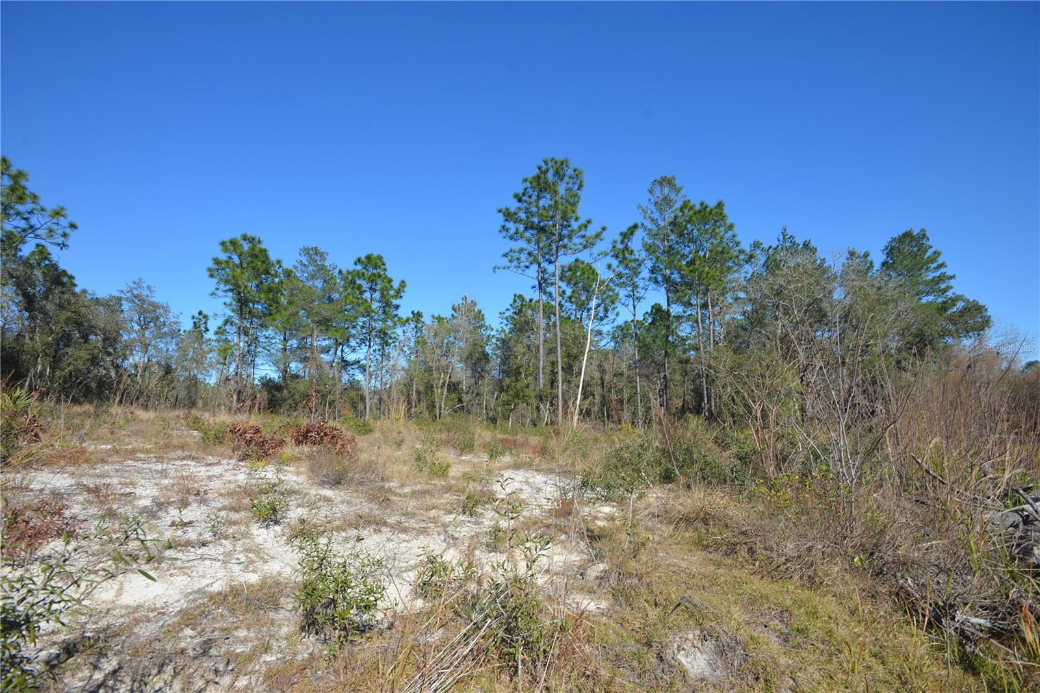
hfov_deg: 93.3
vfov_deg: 70.5
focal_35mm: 17
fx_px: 491
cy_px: 346
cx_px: 520
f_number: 8
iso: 110
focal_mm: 17
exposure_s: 1/250
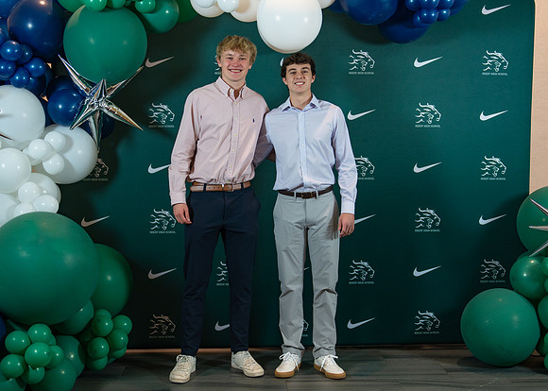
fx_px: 833
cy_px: 196
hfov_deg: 36.4
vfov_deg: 26.4
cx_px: 274
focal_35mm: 54
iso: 640
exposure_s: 1/320
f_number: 1.2
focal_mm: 50
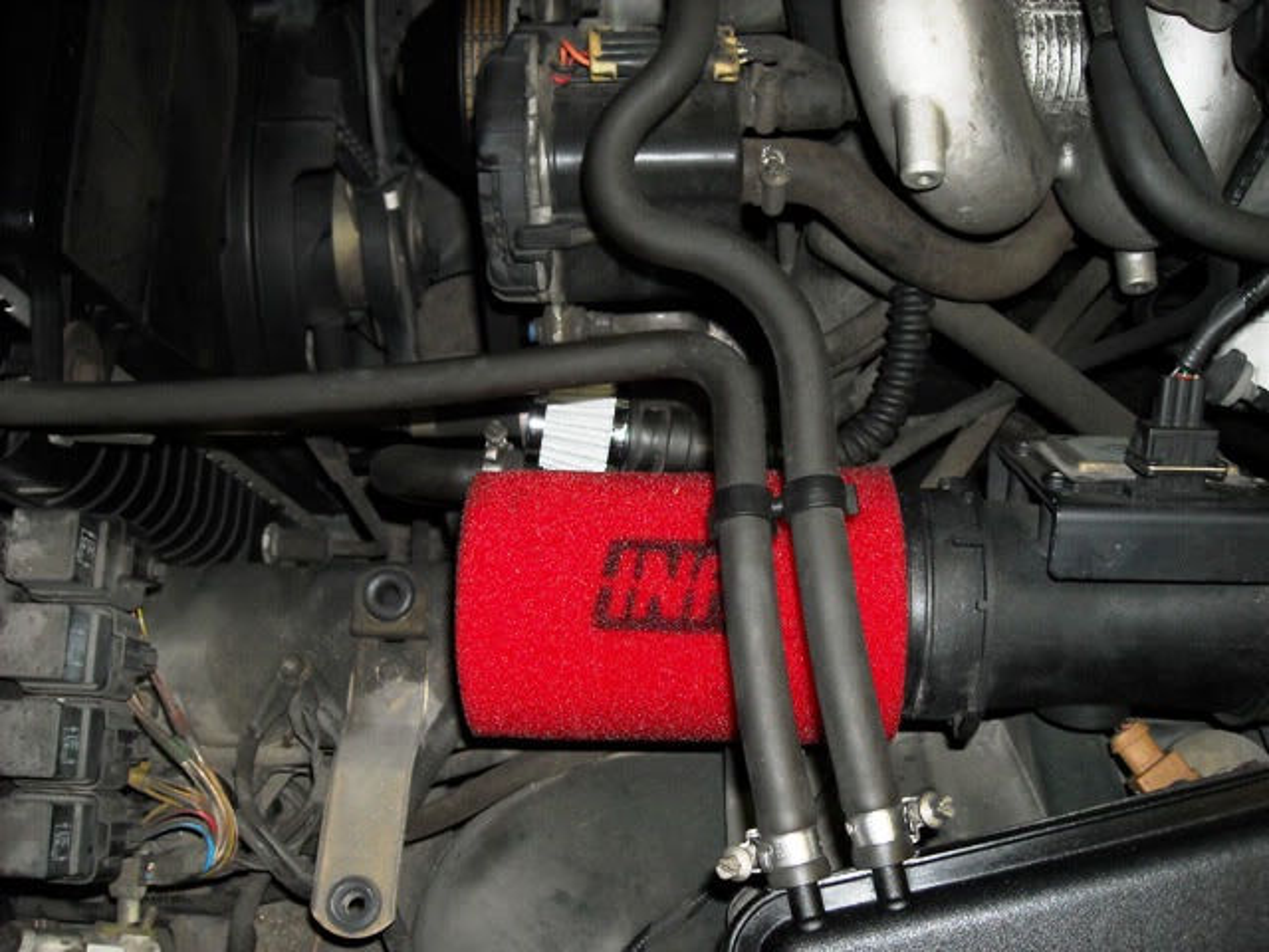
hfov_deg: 52.6
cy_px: 476
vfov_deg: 40.7
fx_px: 1283
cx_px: 634
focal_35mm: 35
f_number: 2.8
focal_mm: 5.7
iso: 200
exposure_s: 1/60
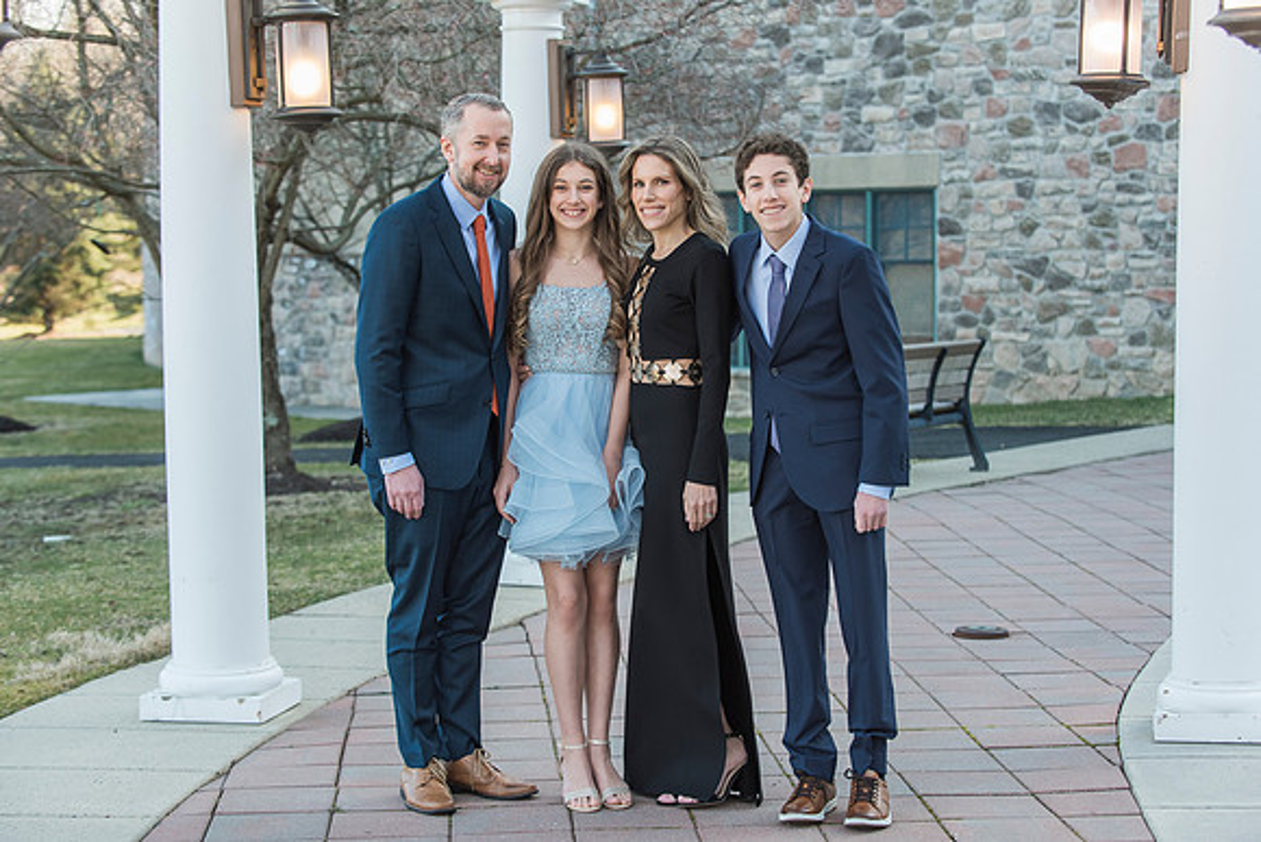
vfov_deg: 18.8
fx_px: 2536
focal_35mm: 72
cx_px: 645
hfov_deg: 27.9
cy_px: 416
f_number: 4
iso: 800
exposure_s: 1/640
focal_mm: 70
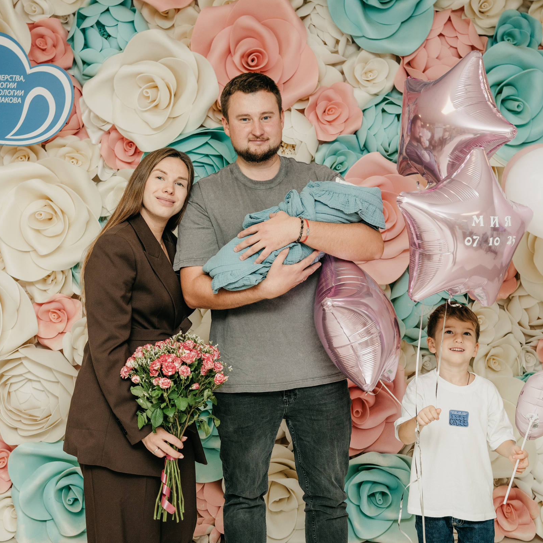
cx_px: 230
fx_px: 958
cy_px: 273
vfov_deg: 31.6
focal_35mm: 54
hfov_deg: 31.6
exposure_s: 1/160
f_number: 4
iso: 400
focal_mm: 38
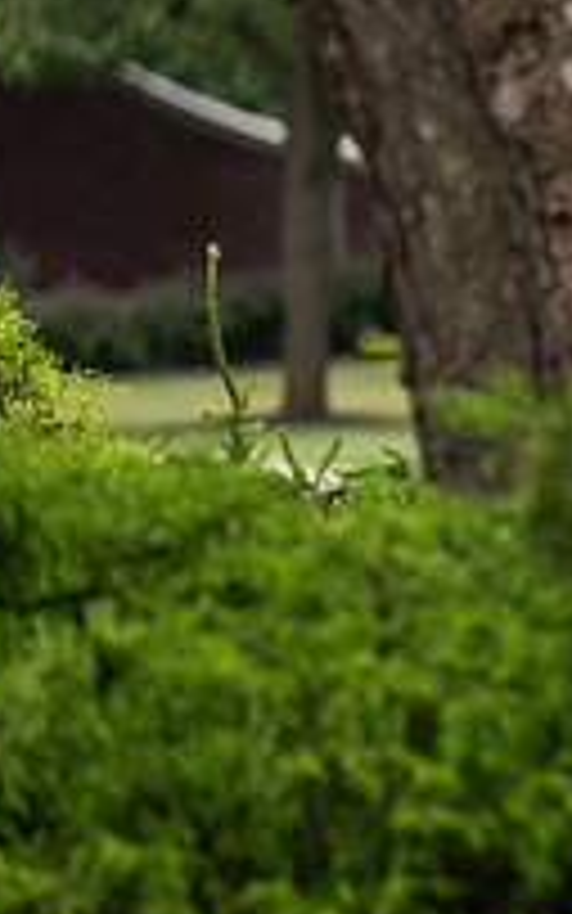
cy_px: 259
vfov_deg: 3.6
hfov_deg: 2.2
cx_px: 1239
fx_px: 14531
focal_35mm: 583
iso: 100
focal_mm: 200
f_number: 3.5
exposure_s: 1/400
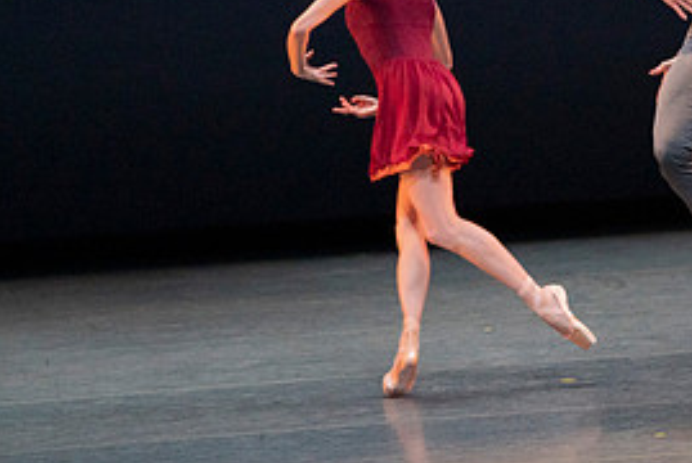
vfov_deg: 2.2
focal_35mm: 614
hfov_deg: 3.4
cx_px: 635
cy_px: 48
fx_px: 11815
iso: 6400
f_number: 6.3
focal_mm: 285
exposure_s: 1/400
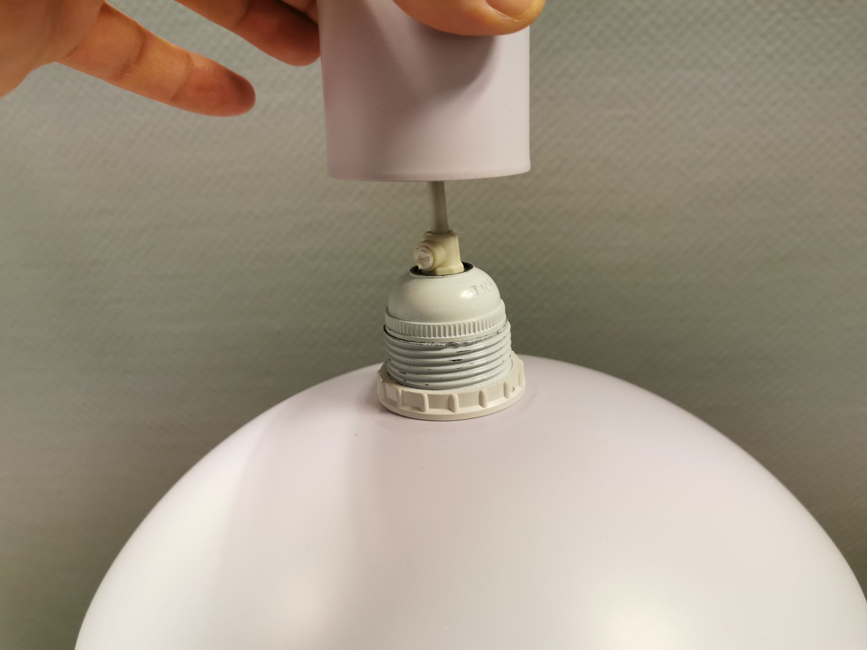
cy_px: 325
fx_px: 676
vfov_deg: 51.4
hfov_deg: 65.3
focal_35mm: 27
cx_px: 434
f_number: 1.6
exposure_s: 1/60
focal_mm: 5.56
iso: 160
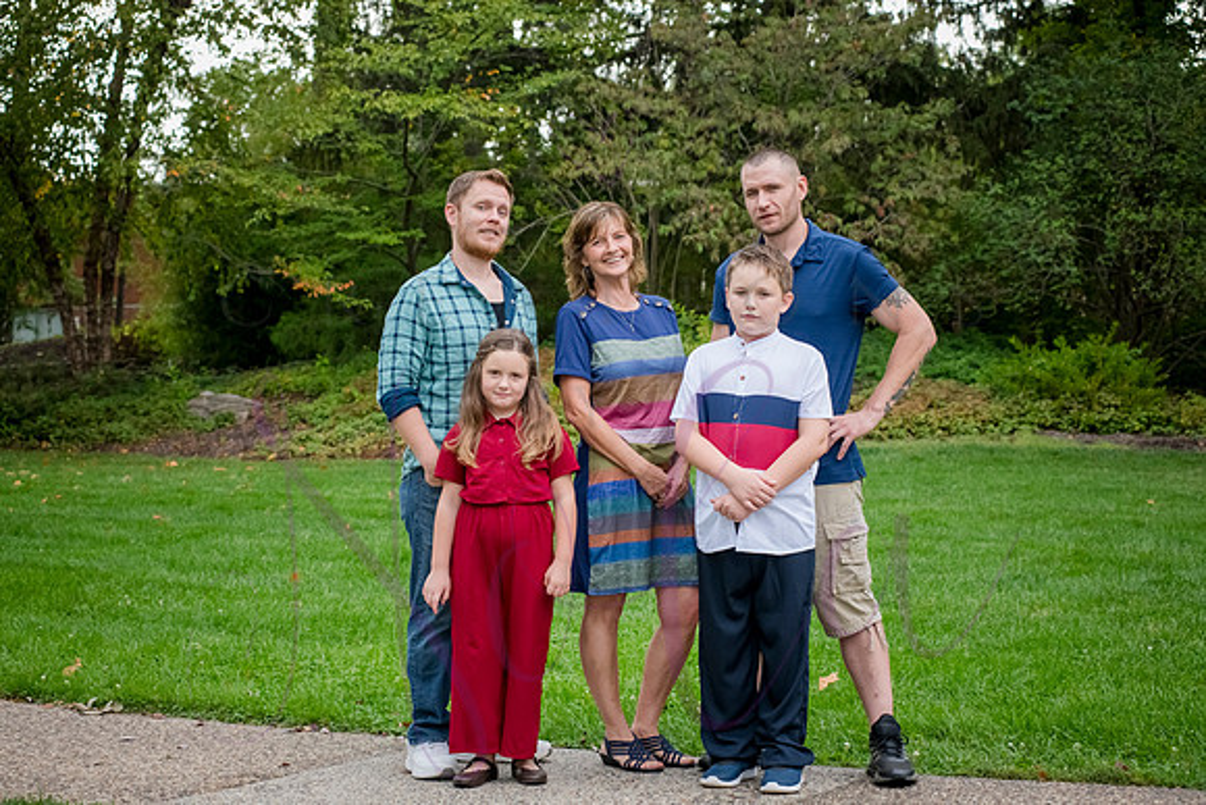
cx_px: 603
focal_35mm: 80
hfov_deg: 25.4
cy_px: 402
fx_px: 2681
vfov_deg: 17.1
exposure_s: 1/250
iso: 1250
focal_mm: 80
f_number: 6.3
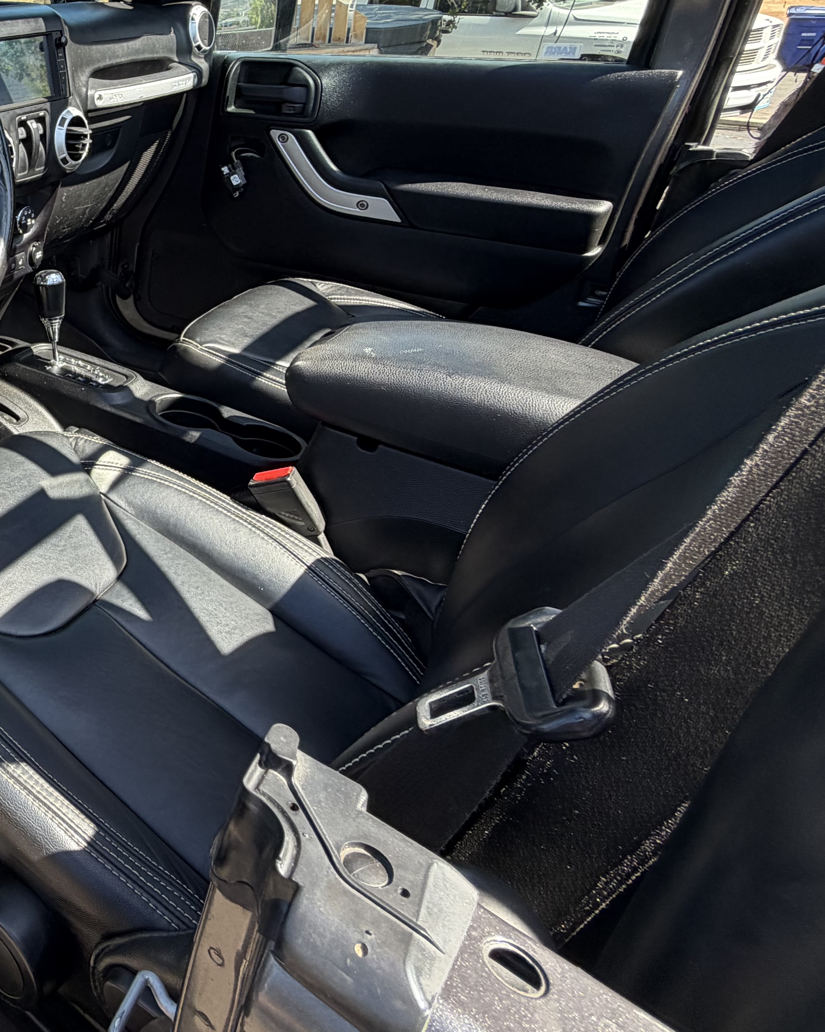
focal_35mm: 28
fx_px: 855
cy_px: 302
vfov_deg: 59.9
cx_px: -154
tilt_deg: -21.3
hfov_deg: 38.7
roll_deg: +5.7
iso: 50
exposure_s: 1/189
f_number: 2.2
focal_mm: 2.22
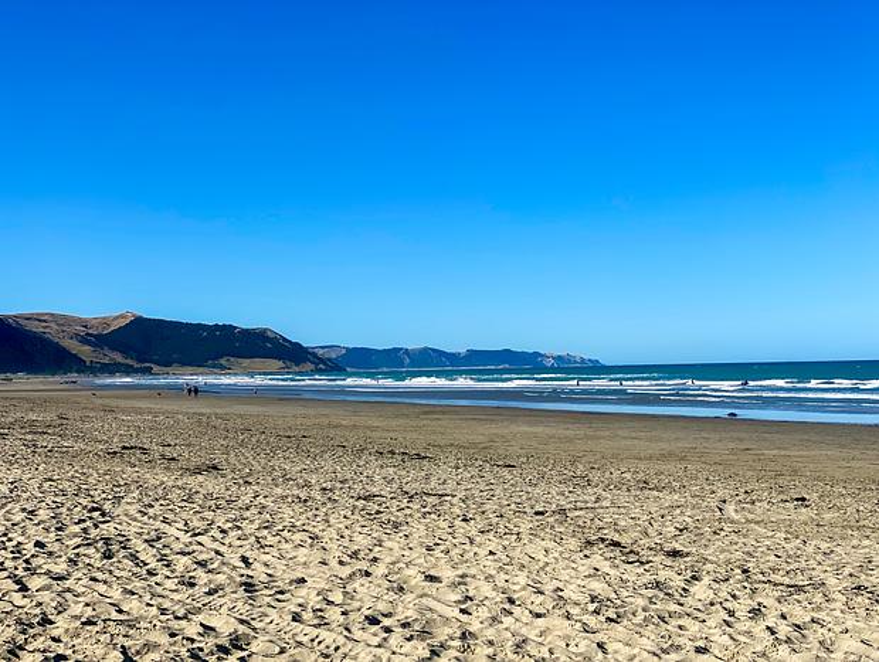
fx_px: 1322
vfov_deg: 28.1
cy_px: 331
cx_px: 440
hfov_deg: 36.8
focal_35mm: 52
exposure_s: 1/2300
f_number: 2
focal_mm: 6
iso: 20
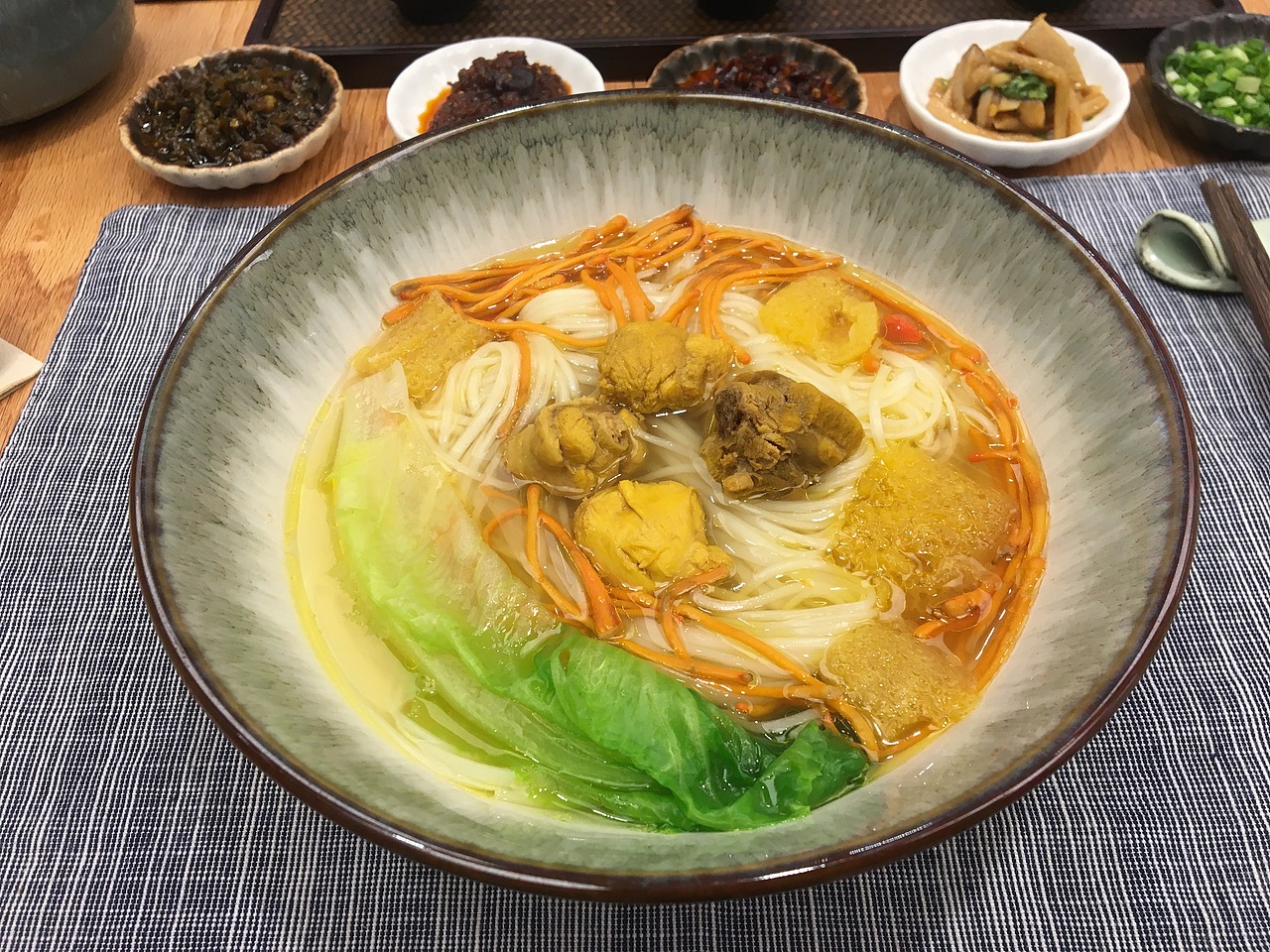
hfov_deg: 61.7
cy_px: 476
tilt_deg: -52.0
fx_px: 1064
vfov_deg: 48.2
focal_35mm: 29
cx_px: 635
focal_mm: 4.15
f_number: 2.2
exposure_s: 1/33
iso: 25
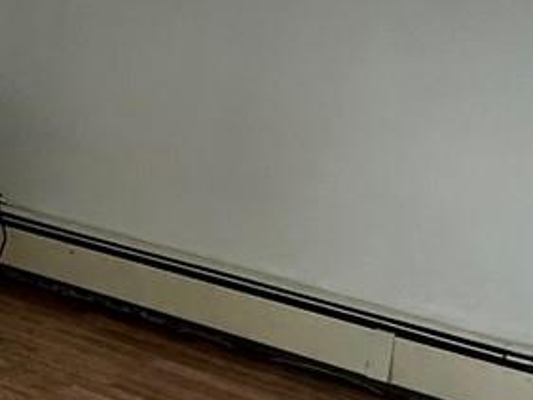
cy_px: 87
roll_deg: -1.7
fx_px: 1571
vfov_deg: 14.4
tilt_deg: -10.3
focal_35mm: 102
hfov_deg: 16.0
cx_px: -455
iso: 125
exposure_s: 1/120
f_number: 2.2
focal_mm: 2.22
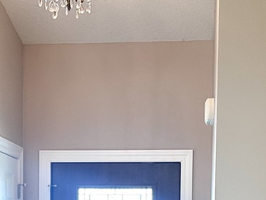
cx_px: 114
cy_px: 265
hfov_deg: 21.1
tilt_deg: -1.2
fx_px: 715
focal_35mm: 93
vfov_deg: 15.1
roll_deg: -0.2
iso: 200
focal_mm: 6.86
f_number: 1.78
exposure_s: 1/60
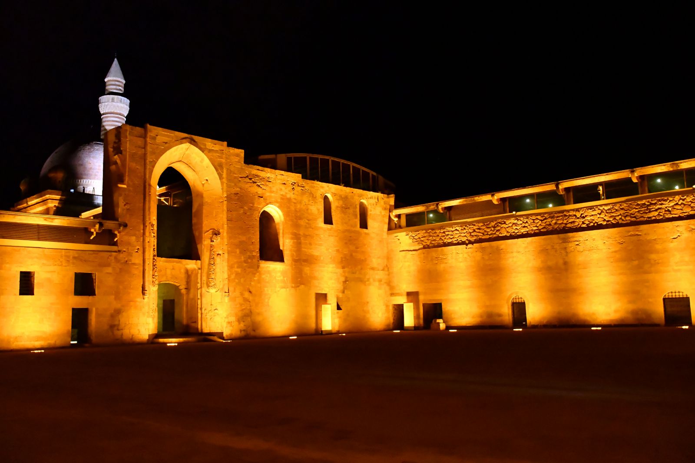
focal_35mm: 30
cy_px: 232
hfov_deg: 61.9
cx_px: 348
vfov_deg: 43.6
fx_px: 579
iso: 12800
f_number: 3.5
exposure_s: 1/40
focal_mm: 20
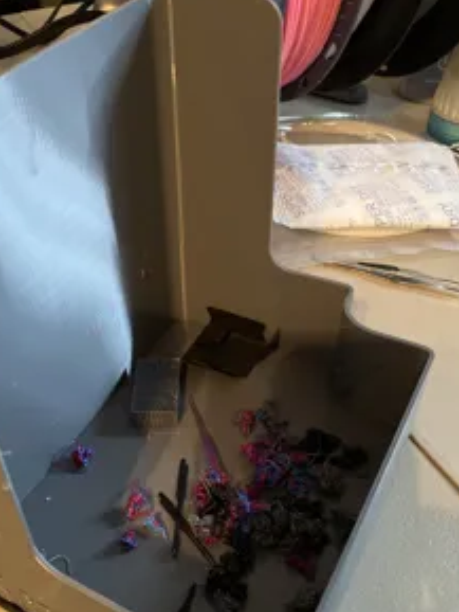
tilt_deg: -45.3
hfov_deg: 39.2
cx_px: 150
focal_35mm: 36
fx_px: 636
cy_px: 385
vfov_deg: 50.8
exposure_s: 1/30
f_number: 1.8
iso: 800
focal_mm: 4.25
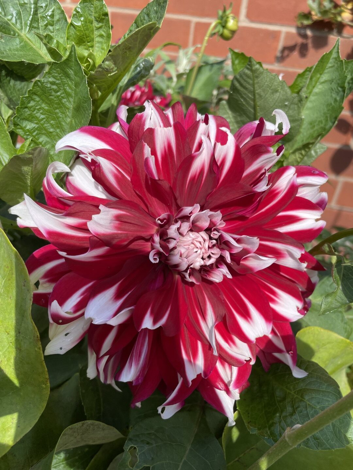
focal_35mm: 26
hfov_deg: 53.1
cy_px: 235
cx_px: 176
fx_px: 354
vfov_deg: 67.3
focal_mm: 4.2
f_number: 1.6
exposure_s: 1/1114
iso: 32
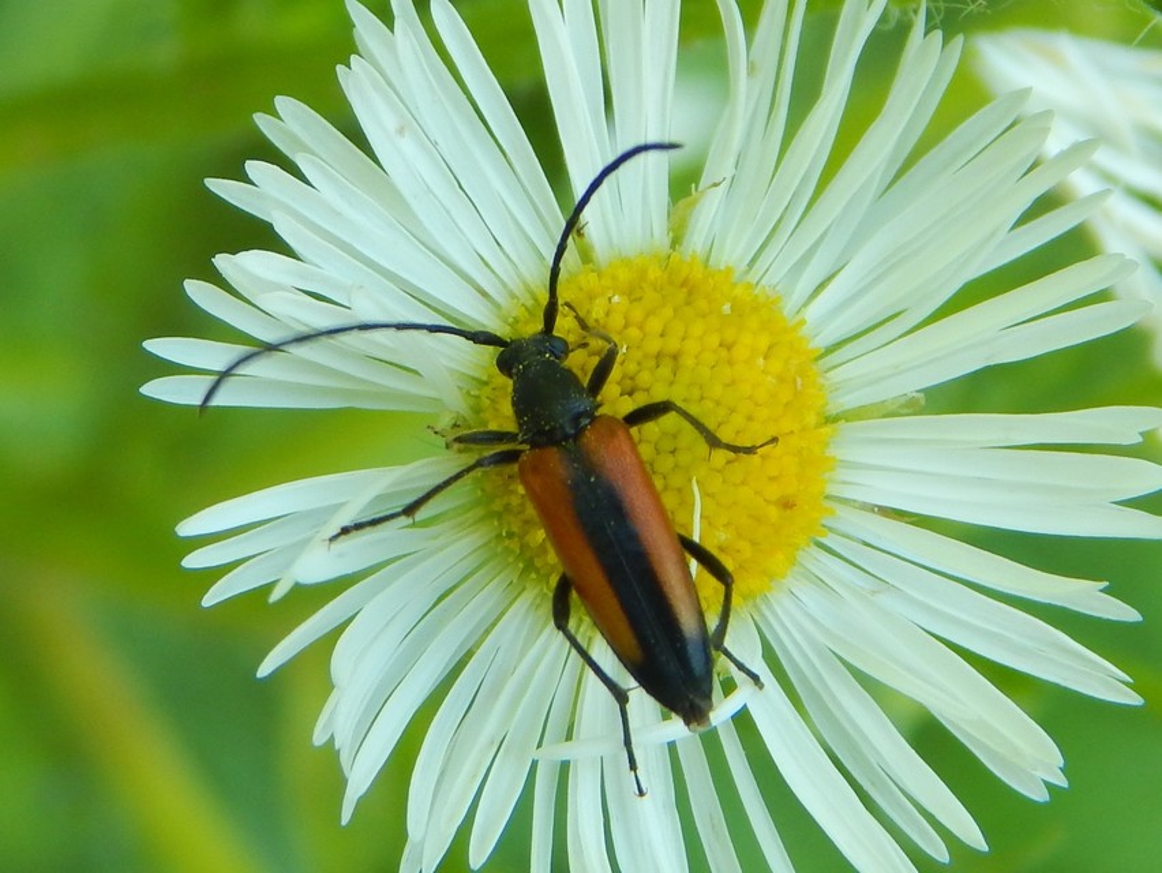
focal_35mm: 93
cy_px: 436
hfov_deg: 21.1
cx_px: 581
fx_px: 3124
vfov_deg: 15.9
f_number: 4.4
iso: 125
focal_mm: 16.6
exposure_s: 1/60
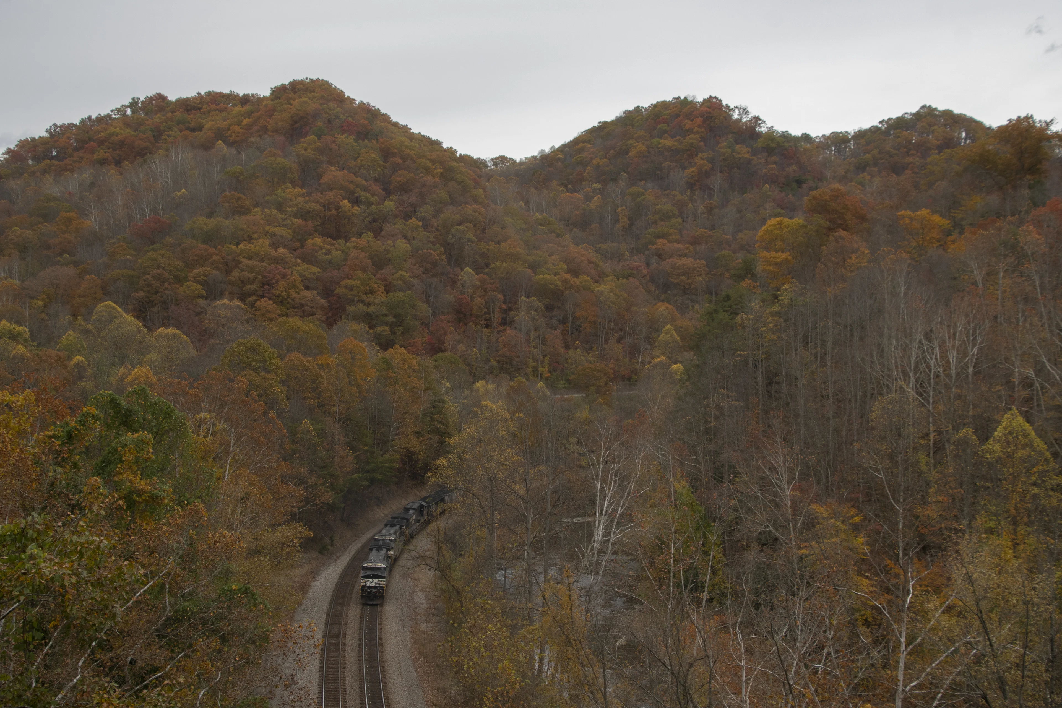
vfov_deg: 31.9
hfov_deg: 46.4
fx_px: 1239
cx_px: 531
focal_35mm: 42
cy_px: 354
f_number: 6.3
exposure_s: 1/500
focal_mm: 28
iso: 400
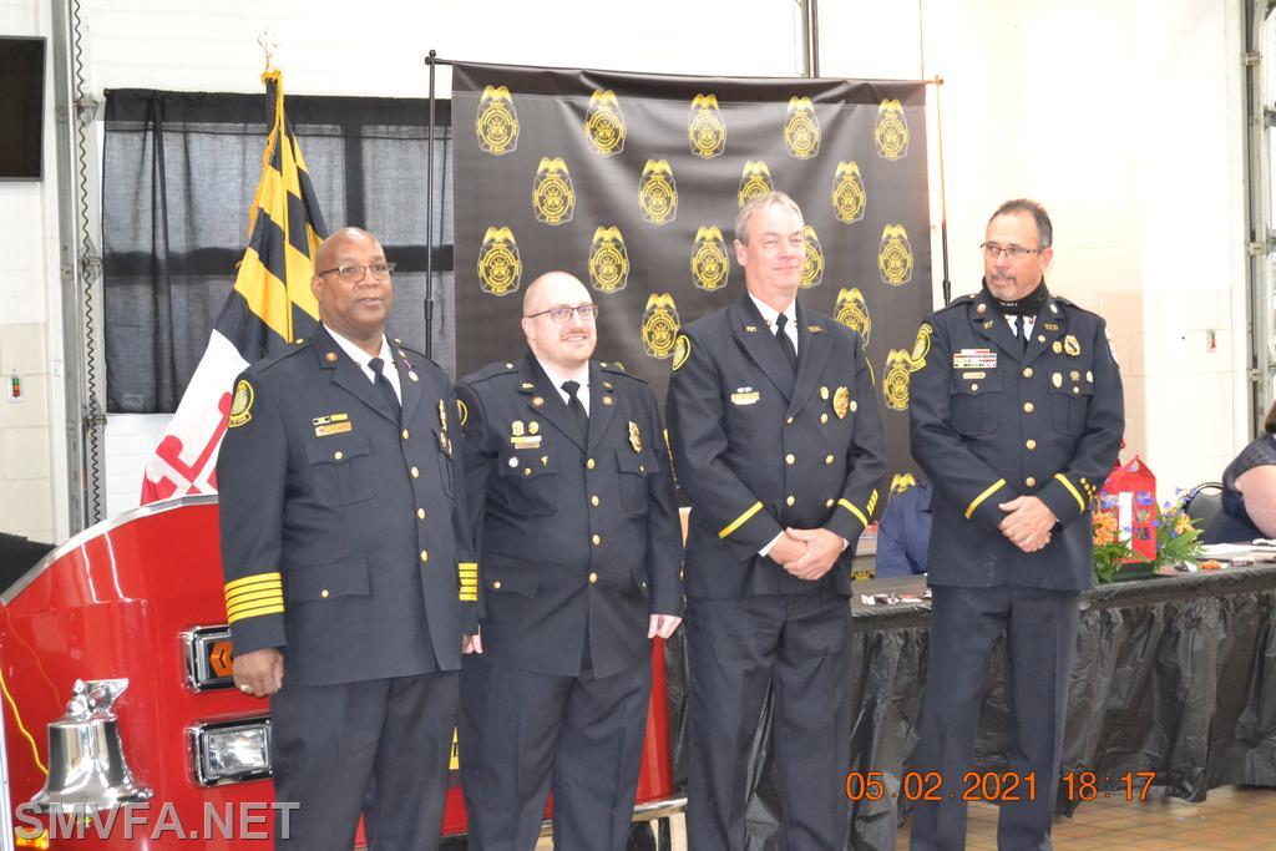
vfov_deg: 16.6
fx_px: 2924
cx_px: 638
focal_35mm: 82
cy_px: 426
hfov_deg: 24.6
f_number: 5.6
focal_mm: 55
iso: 3200
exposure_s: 1/60
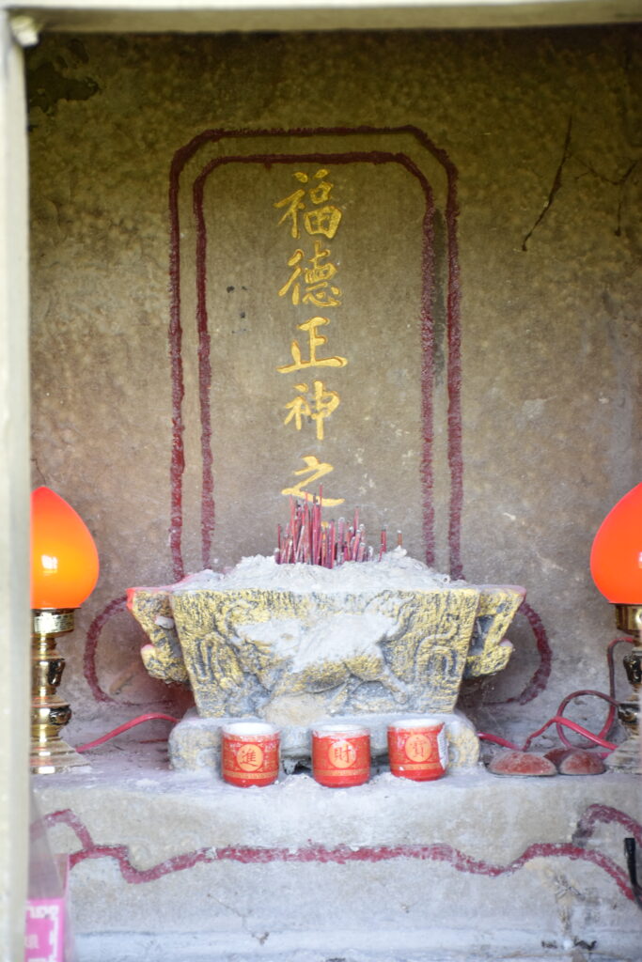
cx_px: 321
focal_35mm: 99
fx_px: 2647
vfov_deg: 20.6
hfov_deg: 13.8
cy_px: 481
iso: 400
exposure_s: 1/30
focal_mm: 66
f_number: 5
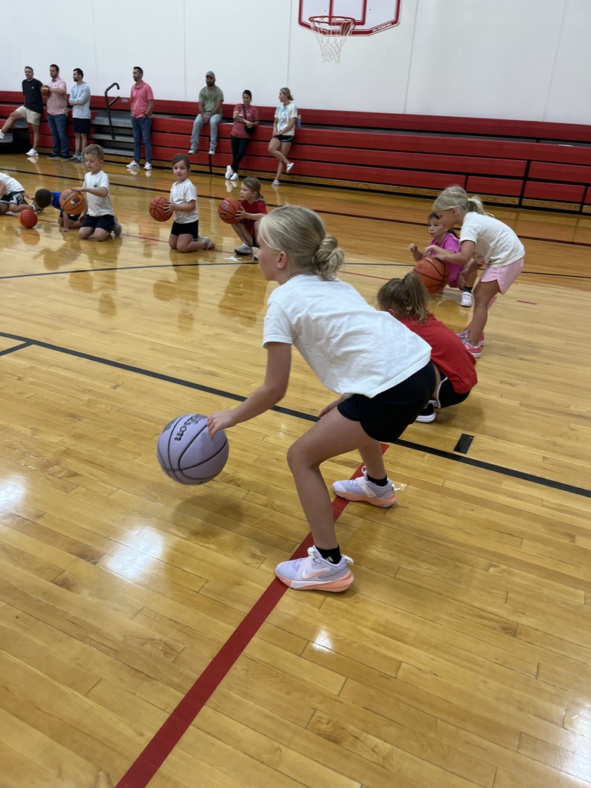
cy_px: 394
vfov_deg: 67.3
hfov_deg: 53.1
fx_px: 592
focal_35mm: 26
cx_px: 296
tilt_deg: -31.4
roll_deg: -5.6
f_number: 1.6
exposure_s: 1/120
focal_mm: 5.1
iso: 64
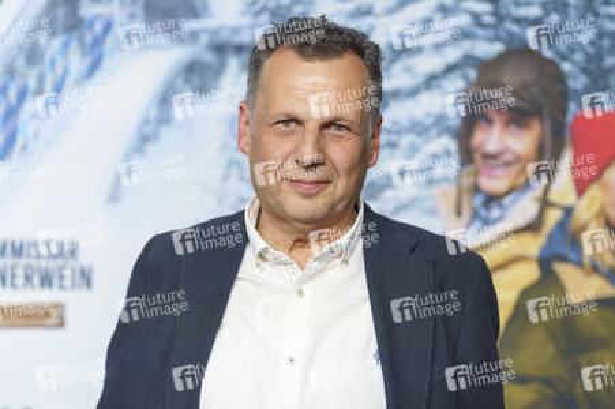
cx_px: 308
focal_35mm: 74
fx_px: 1263
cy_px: 204
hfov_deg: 27.4
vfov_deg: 18.4
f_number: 2.8
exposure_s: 1/250
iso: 640
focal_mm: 74
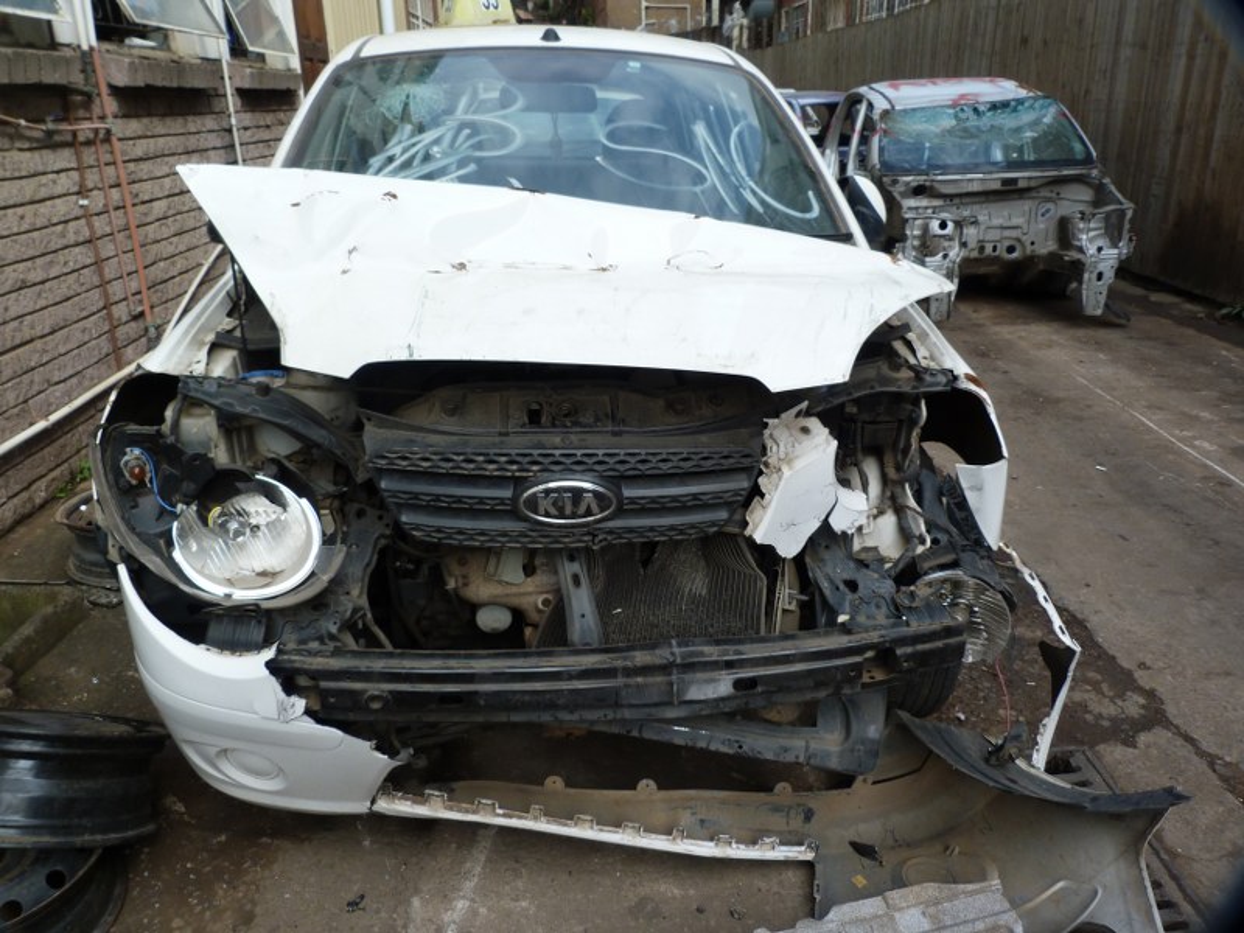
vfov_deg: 54.9
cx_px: 622
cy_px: 466
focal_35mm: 25
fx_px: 898
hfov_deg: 69.4
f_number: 4
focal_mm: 4.5
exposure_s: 1/200
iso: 80
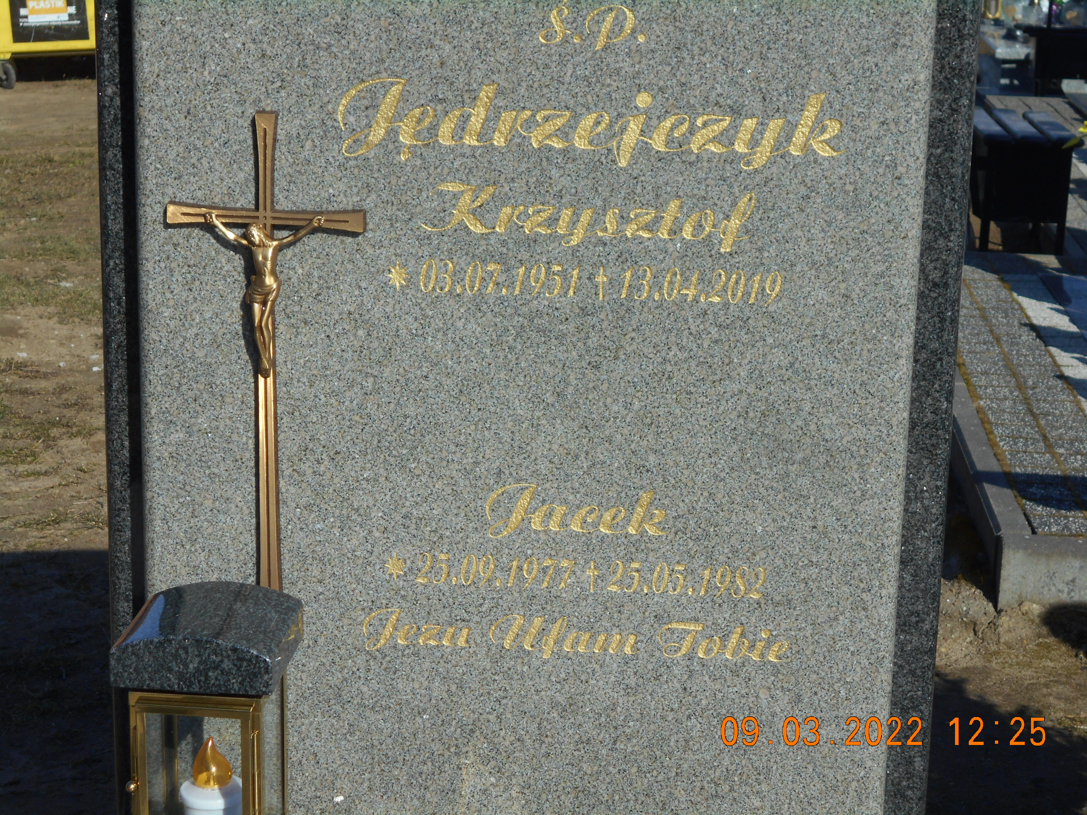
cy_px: 408
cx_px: 544
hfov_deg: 25.7
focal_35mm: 76
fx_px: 2387
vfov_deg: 19.4
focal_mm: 13.5
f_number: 5.8
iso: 80
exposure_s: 1/640
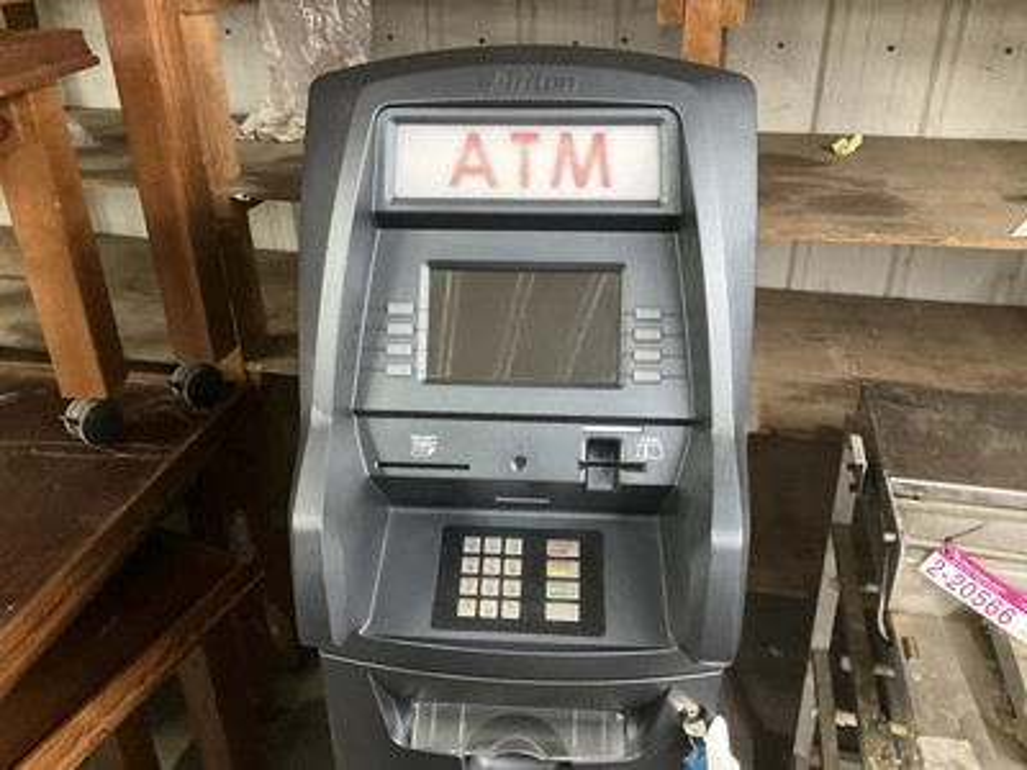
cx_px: 514
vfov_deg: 48.2
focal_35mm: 29
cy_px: 385
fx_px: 860
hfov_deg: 61.7
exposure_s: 1/30
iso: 400
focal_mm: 3
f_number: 1.8
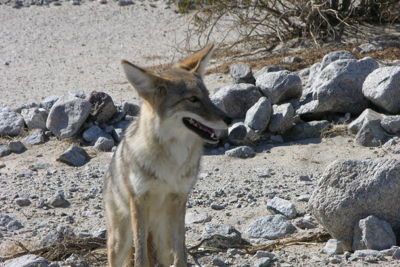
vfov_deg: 6.0
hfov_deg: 9.0
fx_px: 2555
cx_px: 201
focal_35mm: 230
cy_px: 149
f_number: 5.8
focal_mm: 56.7
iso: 50
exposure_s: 1/274
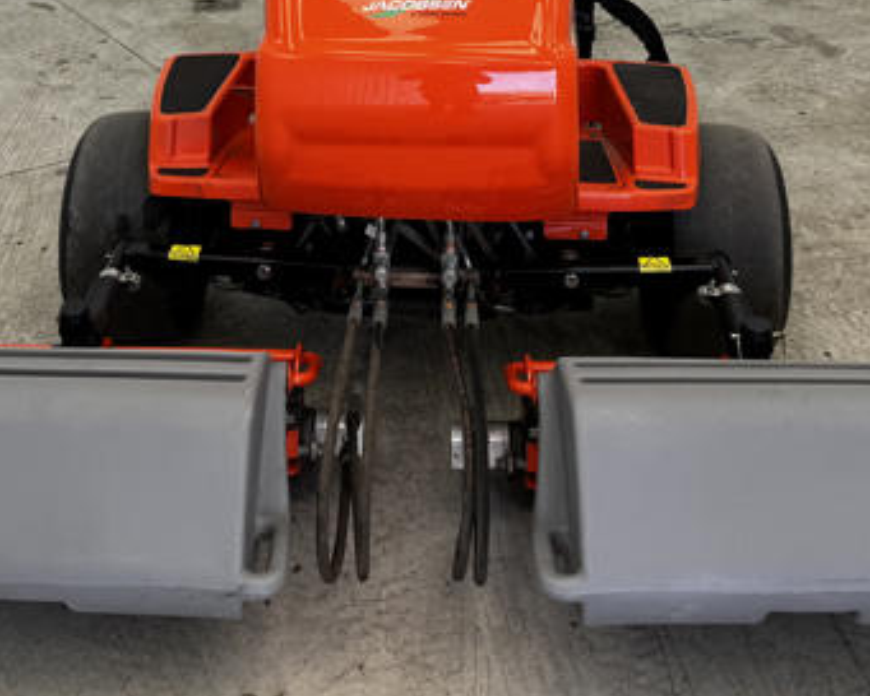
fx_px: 1417
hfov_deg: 34.1
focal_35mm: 55
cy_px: -48
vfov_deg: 25.8
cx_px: 385
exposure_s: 1/204
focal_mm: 6.76
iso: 64
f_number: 1.78
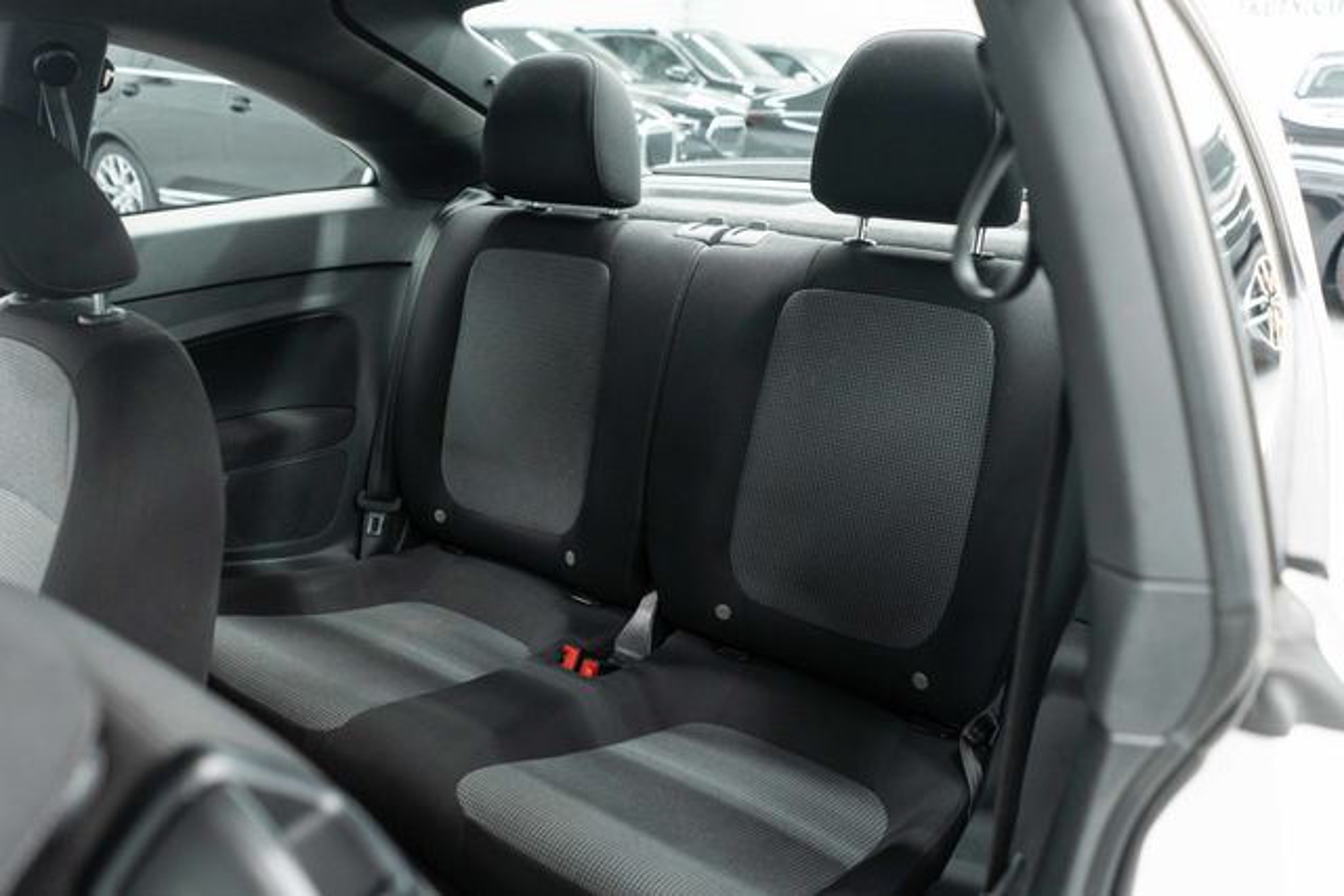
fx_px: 1046
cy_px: 448
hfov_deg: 65.5
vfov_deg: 46.4
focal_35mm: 28
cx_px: 672
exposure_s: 1/40
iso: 1250
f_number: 3.2
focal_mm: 28
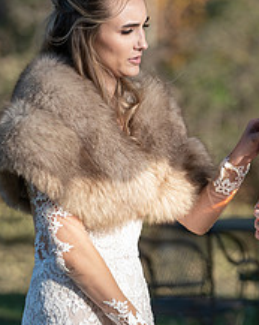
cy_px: 143
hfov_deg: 4.1
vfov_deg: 5.2
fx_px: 3572
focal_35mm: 372
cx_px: 226
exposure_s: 1/250
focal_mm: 137
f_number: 4
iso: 50
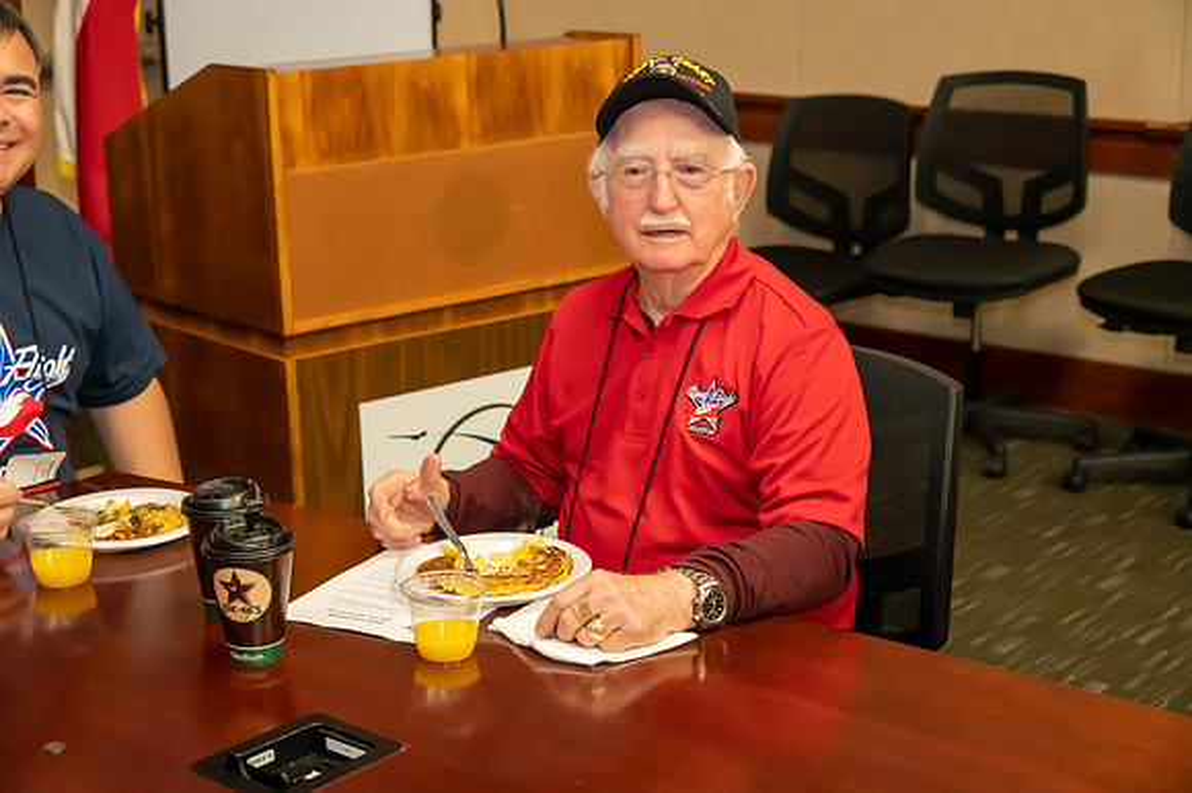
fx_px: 1919
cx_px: 596
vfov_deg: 23.4
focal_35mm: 58
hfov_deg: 34.5
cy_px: 396
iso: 11400
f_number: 5.6
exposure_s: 1/160
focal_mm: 58
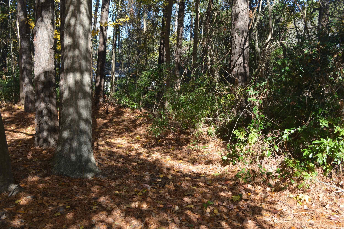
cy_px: 114
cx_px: 172
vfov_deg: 39.9
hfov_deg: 57.3
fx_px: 315
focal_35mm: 33
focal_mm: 22
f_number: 5.6
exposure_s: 1/125
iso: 125
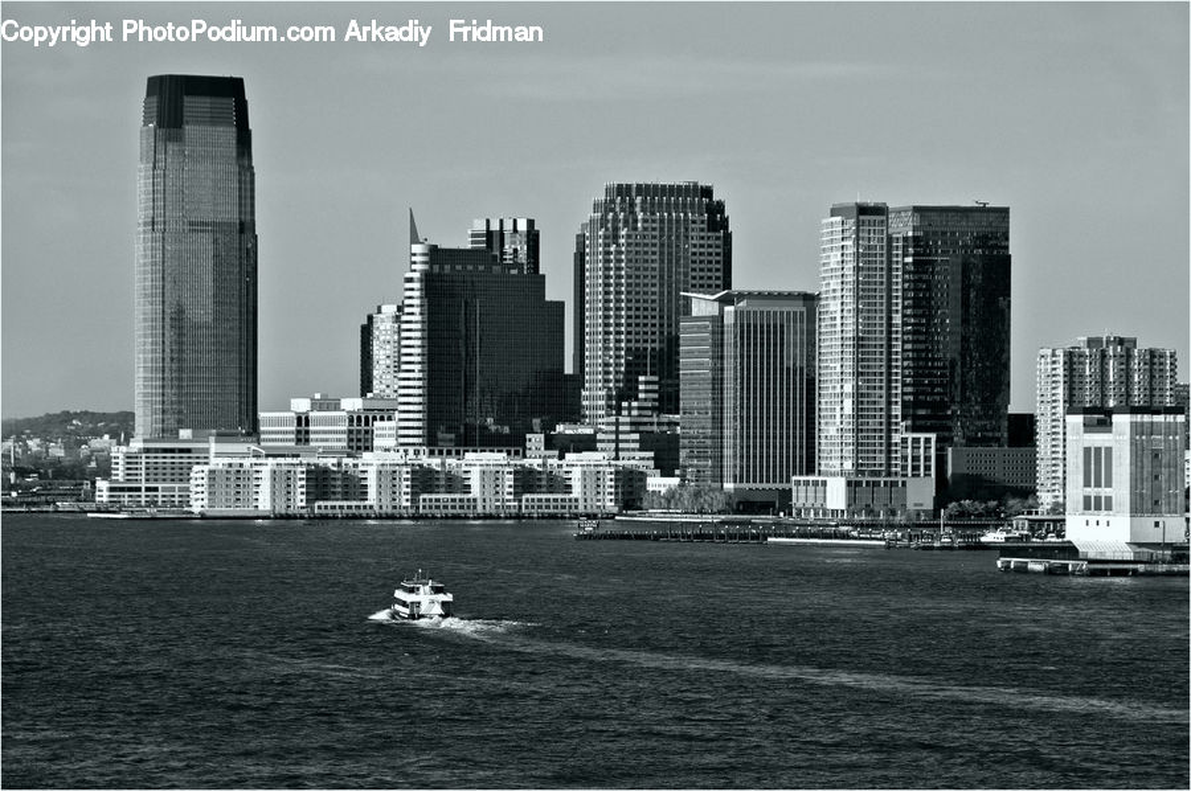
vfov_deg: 8.7
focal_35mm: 158
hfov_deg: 13.1
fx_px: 5205
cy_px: 396
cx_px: 596
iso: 200
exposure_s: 1/500
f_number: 8
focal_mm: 105
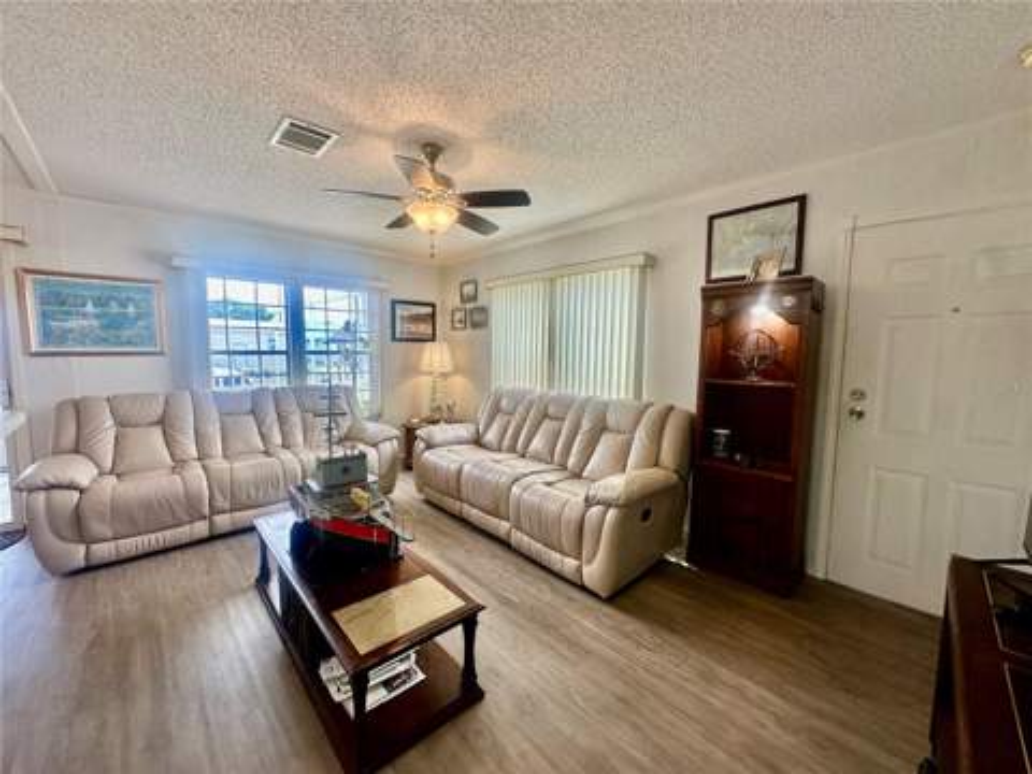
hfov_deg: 102.1
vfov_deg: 85.7
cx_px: 516
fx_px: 417
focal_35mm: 14
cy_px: 387
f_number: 2.2
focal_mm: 2.22
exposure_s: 1/120
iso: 50
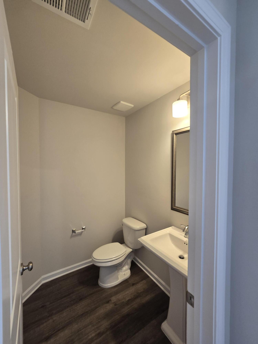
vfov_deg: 106.2
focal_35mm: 13
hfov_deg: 89.9
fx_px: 129
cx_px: 129
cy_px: 172
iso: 125
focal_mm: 2.2
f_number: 2.2
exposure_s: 1/60
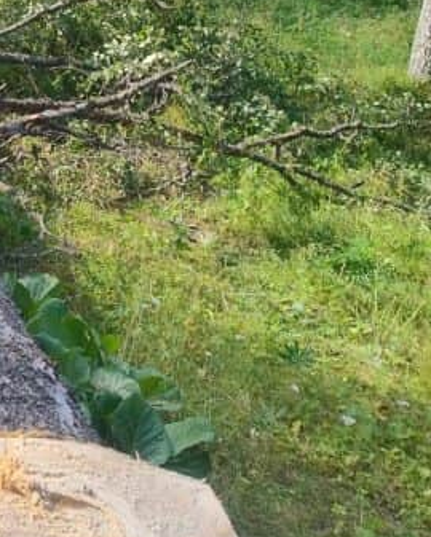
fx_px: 1131
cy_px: -62
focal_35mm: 71
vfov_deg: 24.8
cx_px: -129
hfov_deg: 19.8
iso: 100
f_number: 1.8
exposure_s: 1/376
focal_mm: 5.56
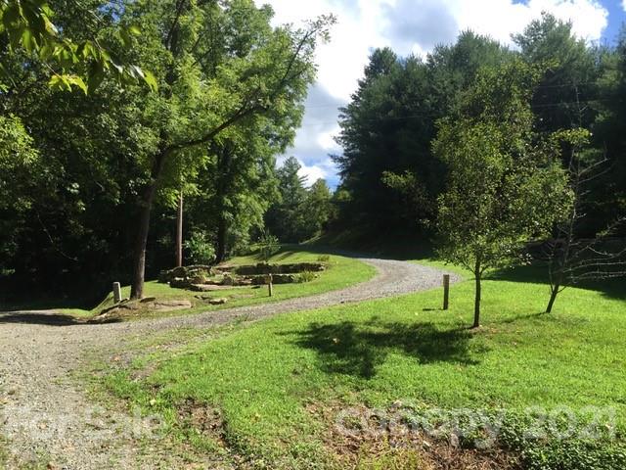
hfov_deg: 61.7
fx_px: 524
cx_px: 313
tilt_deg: +8.3
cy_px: 235
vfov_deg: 48.2
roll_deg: -1.6
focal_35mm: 29
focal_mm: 4.15
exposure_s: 1/1130
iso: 32
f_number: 2.2
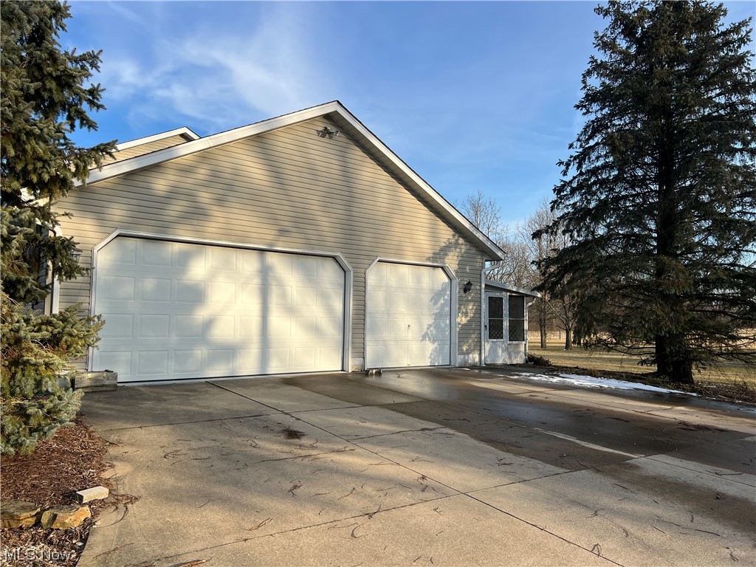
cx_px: 378
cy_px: 284
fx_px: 568
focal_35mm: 26
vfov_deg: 53.1
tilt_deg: +3.9
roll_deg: -1.3
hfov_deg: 67.3
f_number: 1.5
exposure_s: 1/2513
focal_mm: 5.7
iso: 50
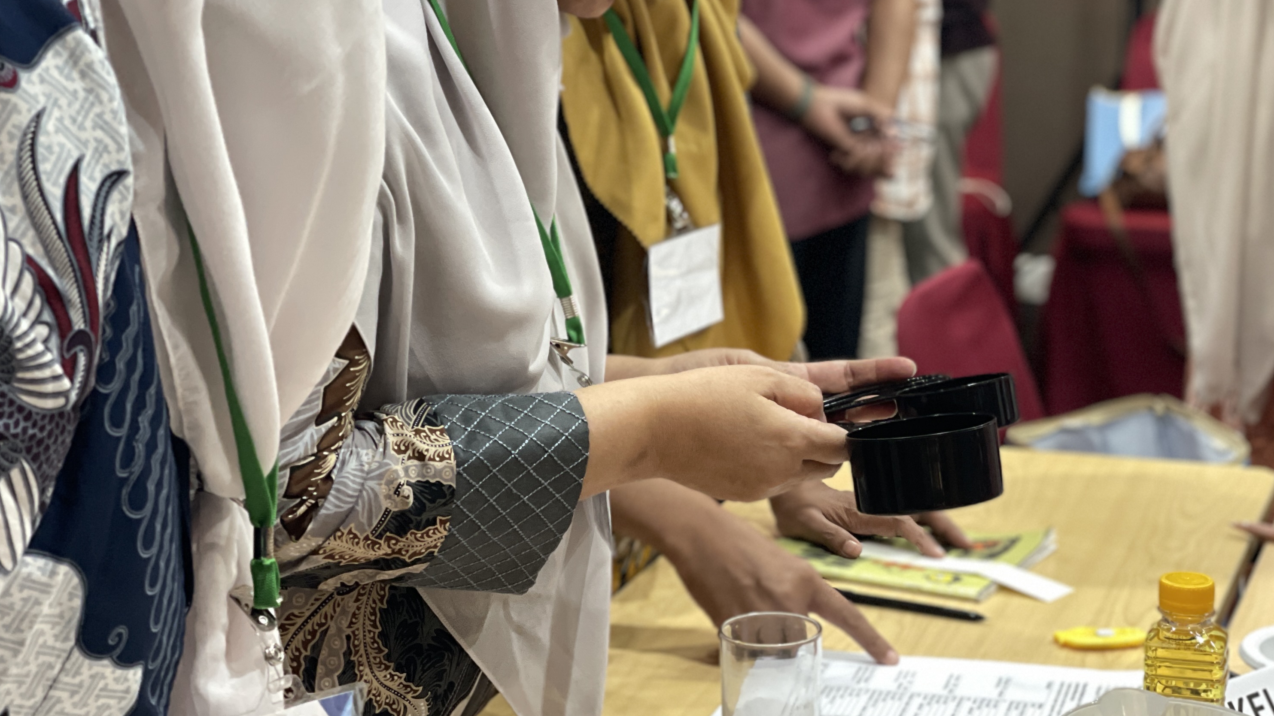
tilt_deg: -7.5
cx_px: 730
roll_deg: +0.3
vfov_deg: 15.6
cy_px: 131
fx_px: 2601
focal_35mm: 77
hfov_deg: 27.5
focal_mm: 6
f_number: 2
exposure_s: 1/33
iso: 200
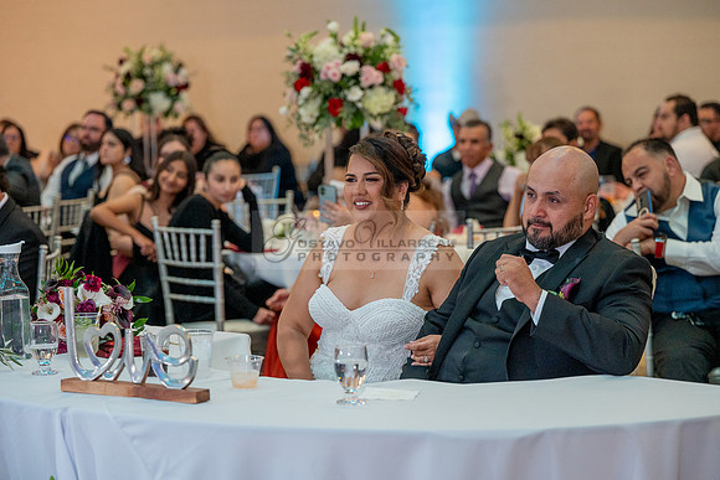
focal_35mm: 95
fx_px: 1900
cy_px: 240
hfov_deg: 21.5
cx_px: 360
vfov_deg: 14.4
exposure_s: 1/200
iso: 1600
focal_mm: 95
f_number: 3.2
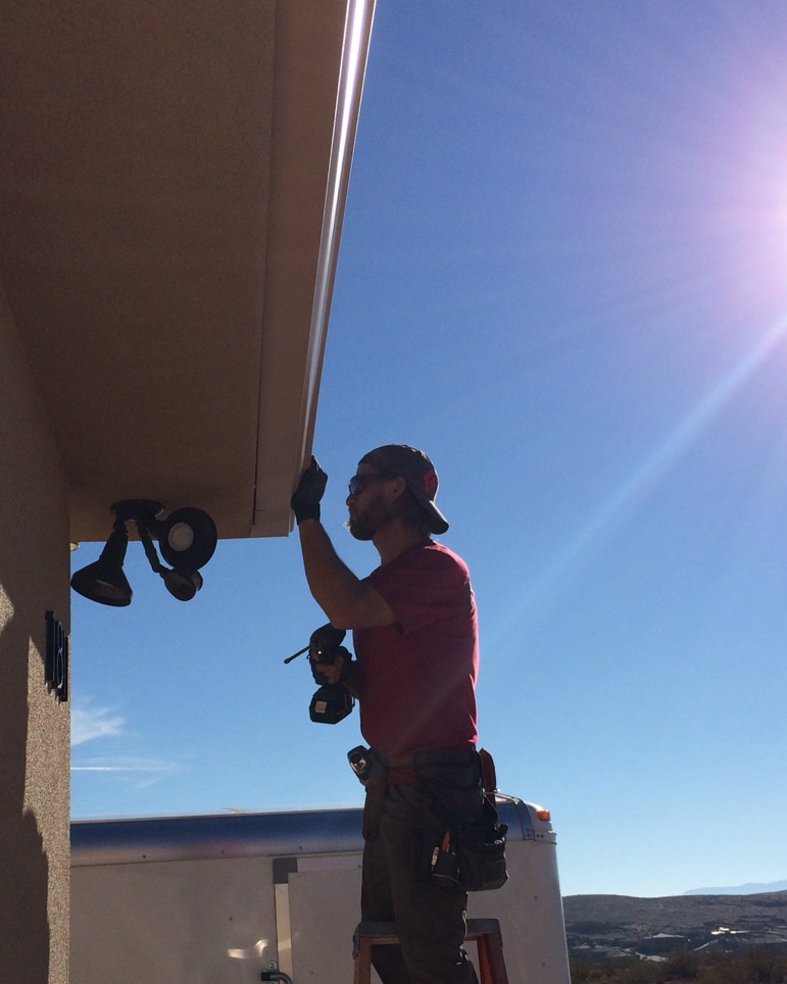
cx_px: 358
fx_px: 1369
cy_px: 607
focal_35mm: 47
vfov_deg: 39.3
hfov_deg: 32.1
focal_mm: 4.15
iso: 40
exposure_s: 1/5882
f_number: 2.2
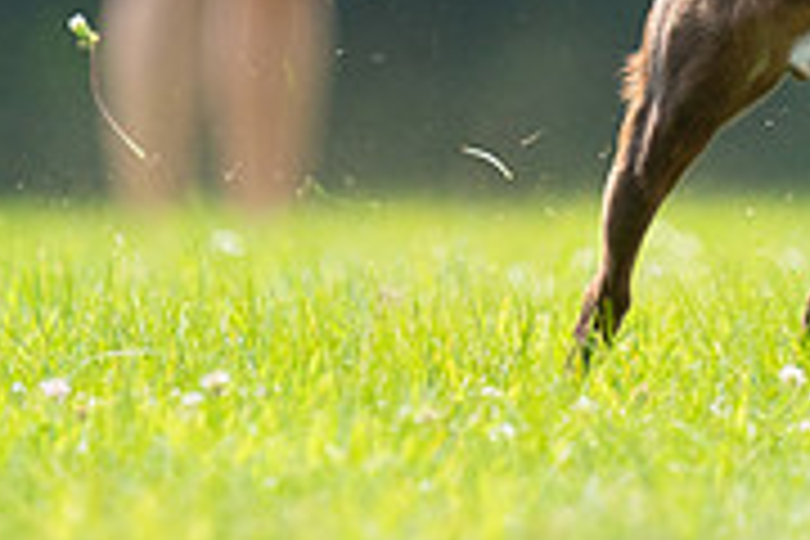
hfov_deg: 1.1
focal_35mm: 1932
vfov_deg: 0.7
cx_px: 477
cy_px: -308
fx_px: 43467
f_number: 6.3
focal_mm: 600
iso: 3200
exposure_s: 1/4000
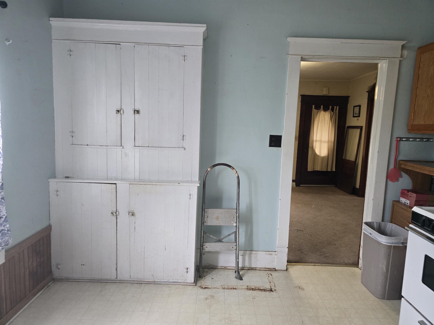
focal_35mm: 23
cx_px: 217
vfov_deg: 58.9
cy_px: 162
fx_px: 288
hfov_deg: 73.9
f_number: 1.7
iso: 800
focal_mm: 6.3
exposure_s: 1/120
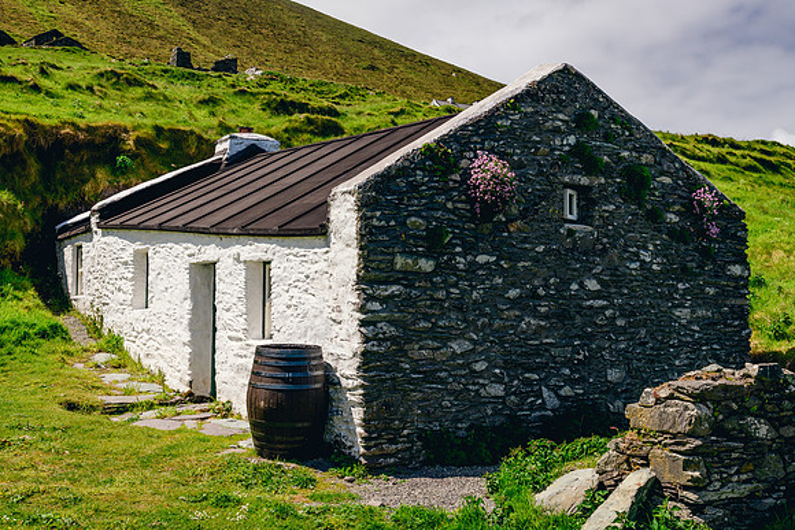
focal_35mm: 40
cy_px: 265
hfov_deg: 48.4
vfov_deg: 33.4
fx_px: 883
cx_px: 398
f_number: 11
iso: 280
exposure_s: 1/640
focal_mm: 40
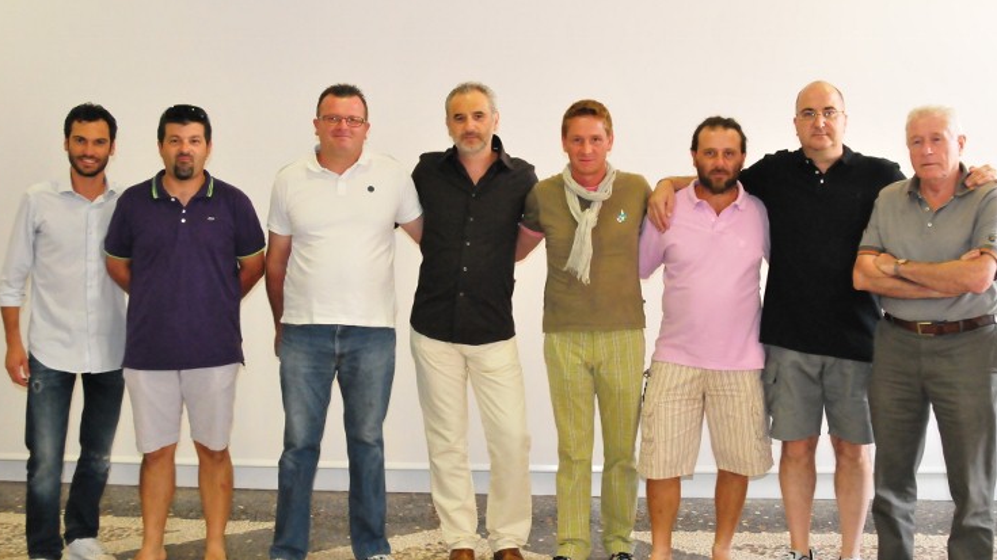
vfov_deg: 29.0
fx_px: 1084
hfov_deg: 49.4
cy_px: 247
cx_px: 525
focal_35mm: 41
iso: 3200
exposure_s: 1/250
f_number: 4
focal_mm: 24
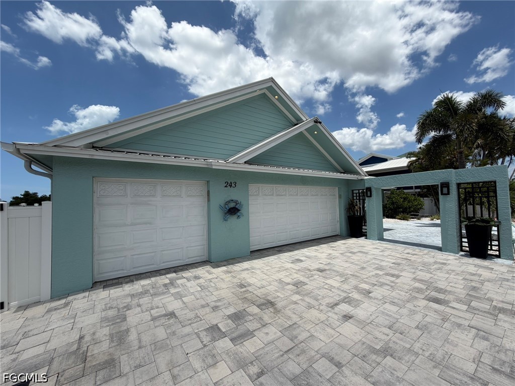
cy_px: 193
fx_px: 208
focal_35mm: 14
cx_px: 258
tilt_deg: +2.8
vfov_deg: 85.7
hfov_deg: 102.1
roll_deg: +0.8
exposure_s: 1/1497
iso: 20
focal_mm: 2.22
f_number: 2.2
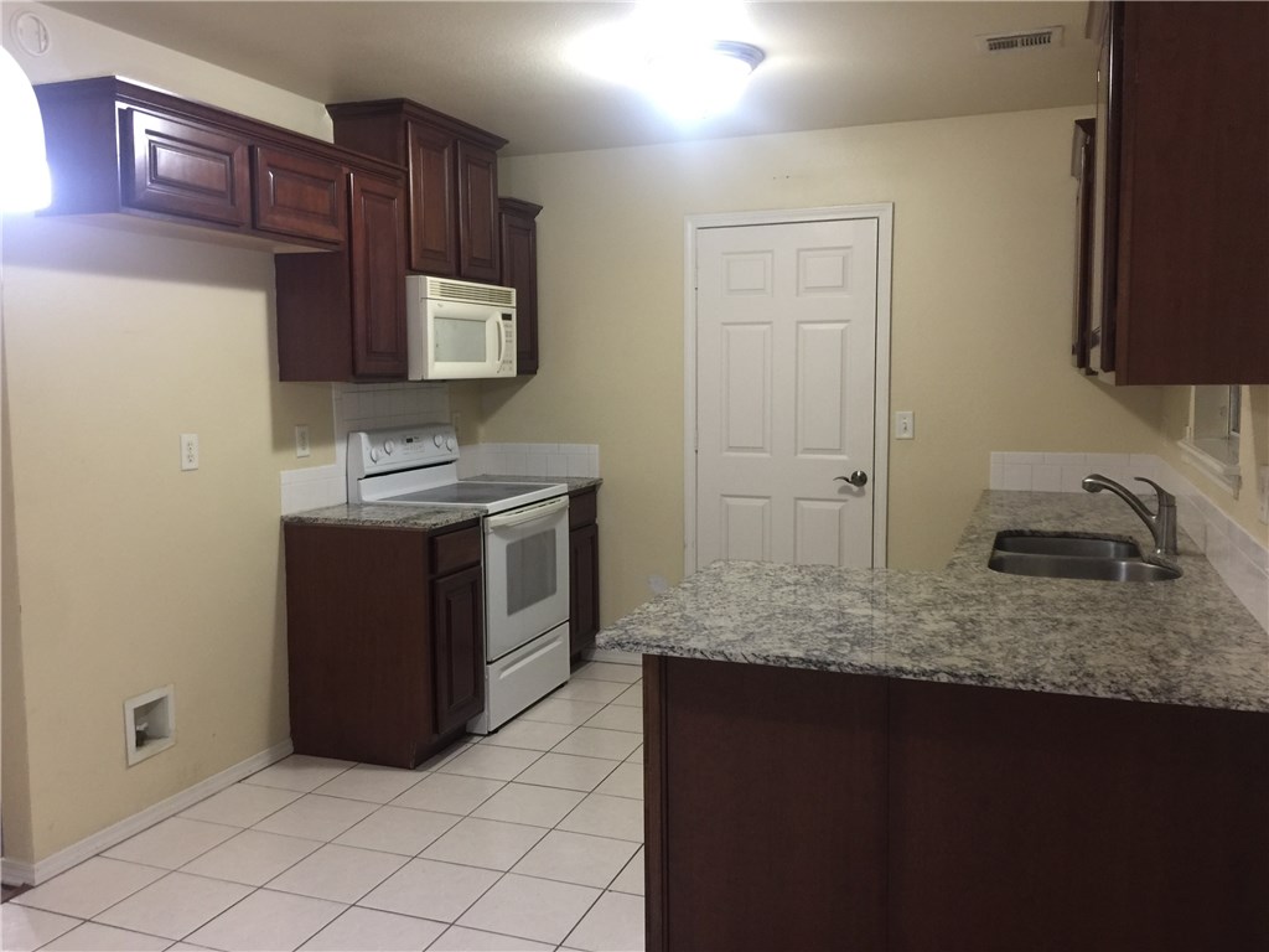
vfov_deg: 48.2
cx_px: 634
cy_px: 476
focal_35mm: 29
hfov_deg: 61.7
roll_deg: +1.2
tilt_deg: -6.0
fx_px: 1063
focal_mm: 4.15
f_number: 2.2
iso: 64
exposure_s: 1/4
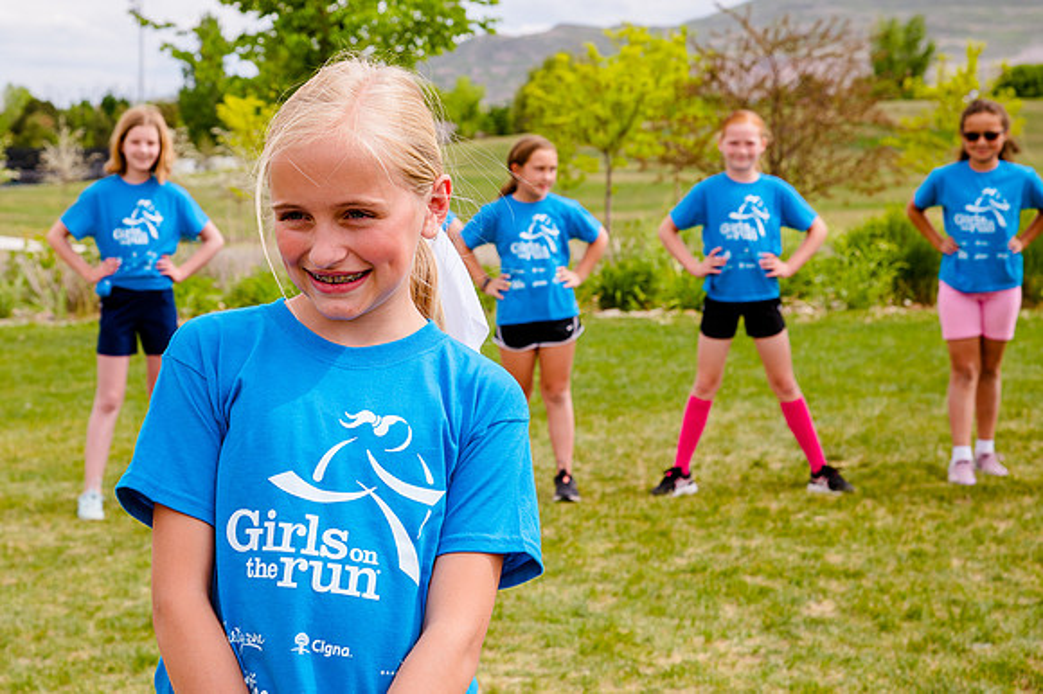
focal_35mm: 89
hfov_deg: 22.8
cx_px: 386
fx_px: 2576
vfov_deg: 15.3
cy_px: 262
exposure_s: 1/320
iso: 200
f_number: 9
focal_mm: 70
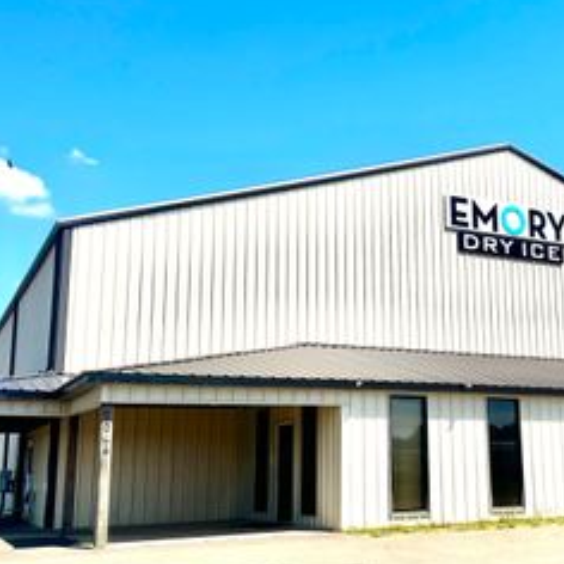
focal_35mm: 45
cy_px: 300
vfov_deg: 37.5
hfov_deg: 36.9
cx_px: 404
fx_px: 830
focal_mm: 6.86
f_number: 1.78
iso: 80
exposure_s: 1/7576
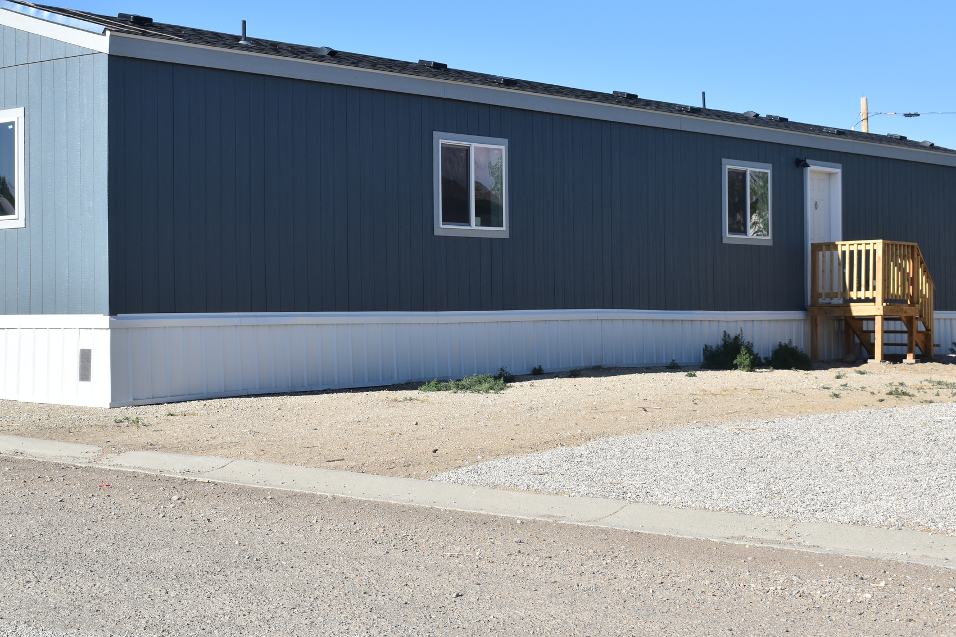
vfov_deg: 20.9
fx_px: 1726
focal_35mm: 65
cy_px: 288
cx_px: 436
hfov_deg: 30.9
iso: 100
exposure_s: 1/320
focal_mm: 36
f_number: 9
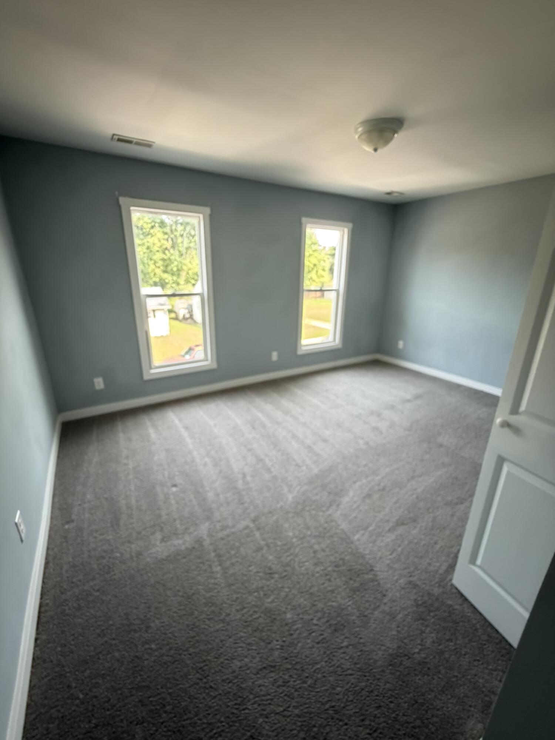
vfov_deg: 102.1
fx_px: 299
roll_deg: -1.5
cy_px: 370
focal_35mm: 14
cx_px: 278
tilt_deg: -19.5
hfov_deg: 85.7
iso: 400
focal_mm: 2.22
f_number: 2.2
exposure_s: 1/60
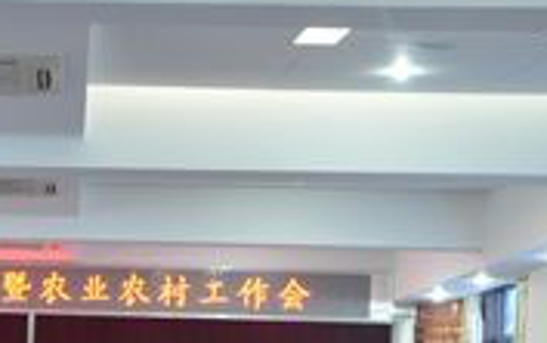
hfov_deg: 18.8
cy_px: 465
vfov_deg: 11.8
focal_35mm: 107
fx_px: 1603
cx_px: -6
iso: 1600
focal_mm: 25
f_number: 4
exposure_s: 1/30
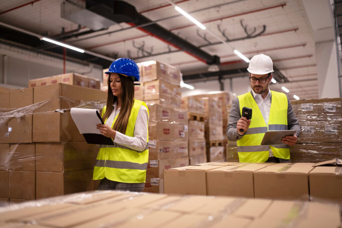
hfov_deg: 54.4
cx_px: 171
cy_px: 114
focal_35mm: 35
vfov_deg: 37.9
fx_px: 333
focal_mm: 35
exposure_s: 1/250
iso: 640
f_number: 1.4
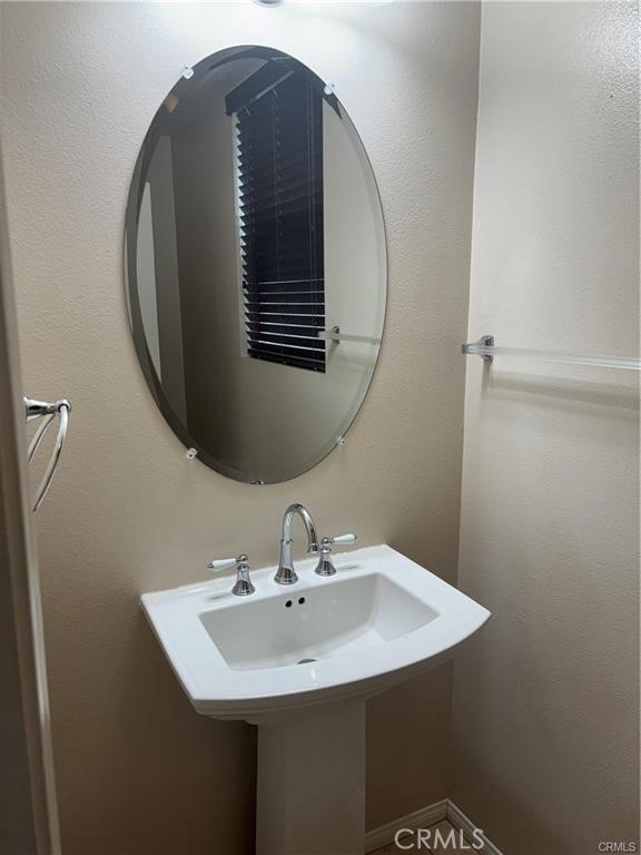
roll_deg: -0.2
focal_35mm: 26
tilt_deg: -10.6
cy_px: 428
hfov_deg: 53.1
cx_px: 320
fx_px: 642
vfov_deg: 67.3
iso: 64
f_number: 1.6
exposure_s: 1/120
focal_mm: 5.96
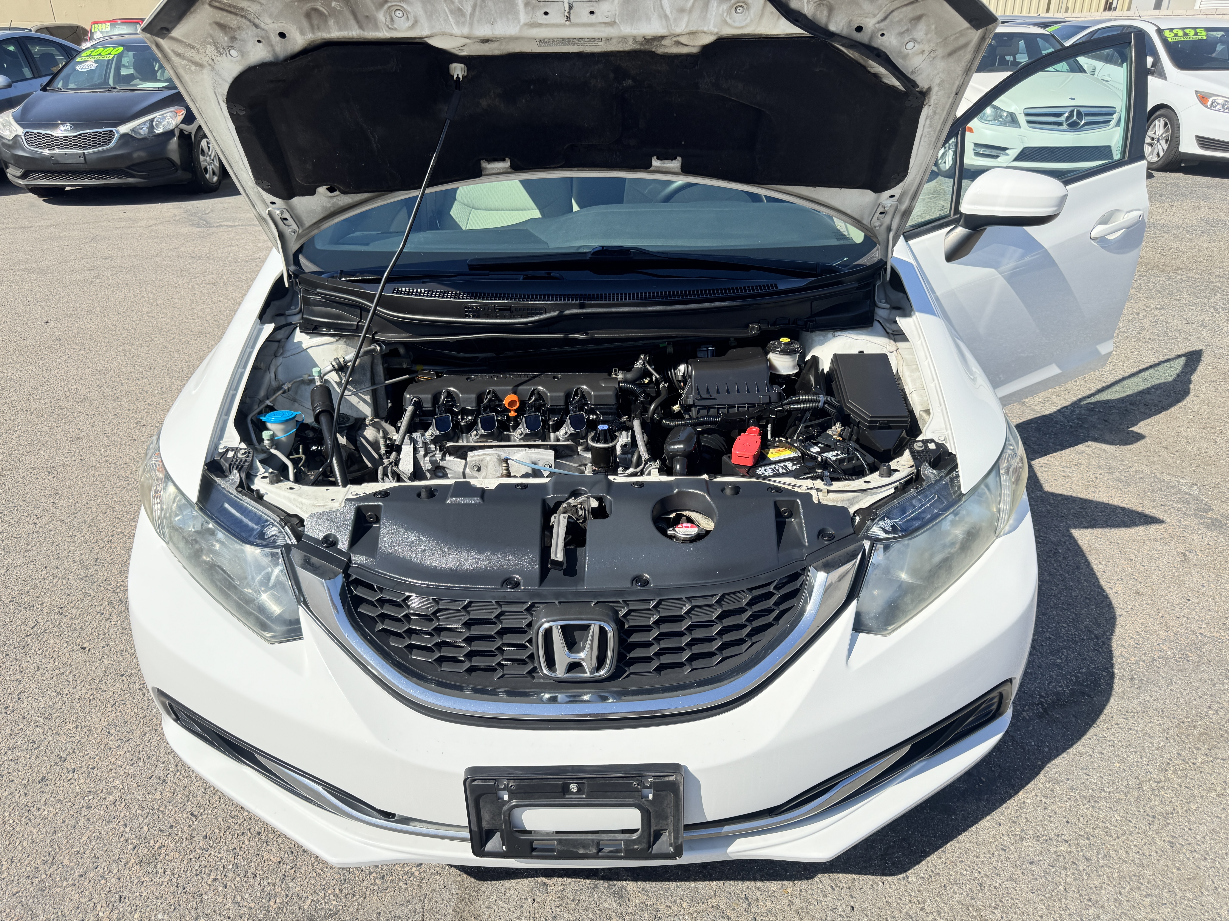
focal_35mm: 24
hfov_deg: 71.6
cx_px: 614
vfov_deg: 56.8
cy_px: 460
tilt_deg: -27.1
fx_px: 852
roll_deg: -0.5
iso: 80
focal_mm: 6.76
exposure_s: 1/2833
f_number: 1.78
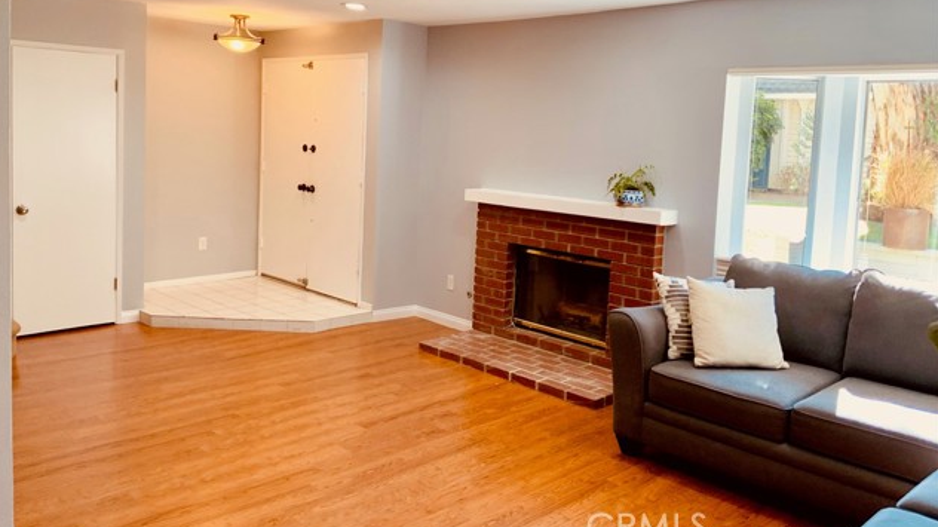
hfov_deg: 61.0
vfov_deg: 36.4
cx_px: 465
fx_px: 796
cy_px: 192
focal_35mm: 32
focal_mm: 3
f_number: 1.8
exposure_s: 1/60
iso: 40
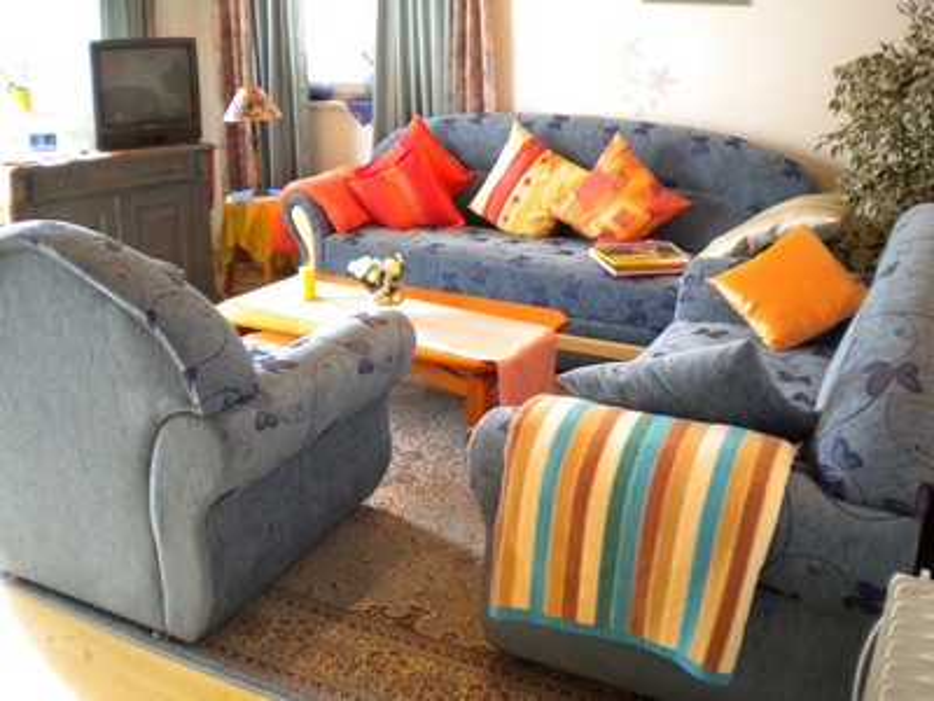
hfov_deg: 52.6
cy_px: 350
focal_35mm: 35
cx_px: 467
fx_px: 944
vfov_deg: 40.7
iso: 400
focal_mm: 6.3
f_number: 3.1
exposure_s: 1/58.4
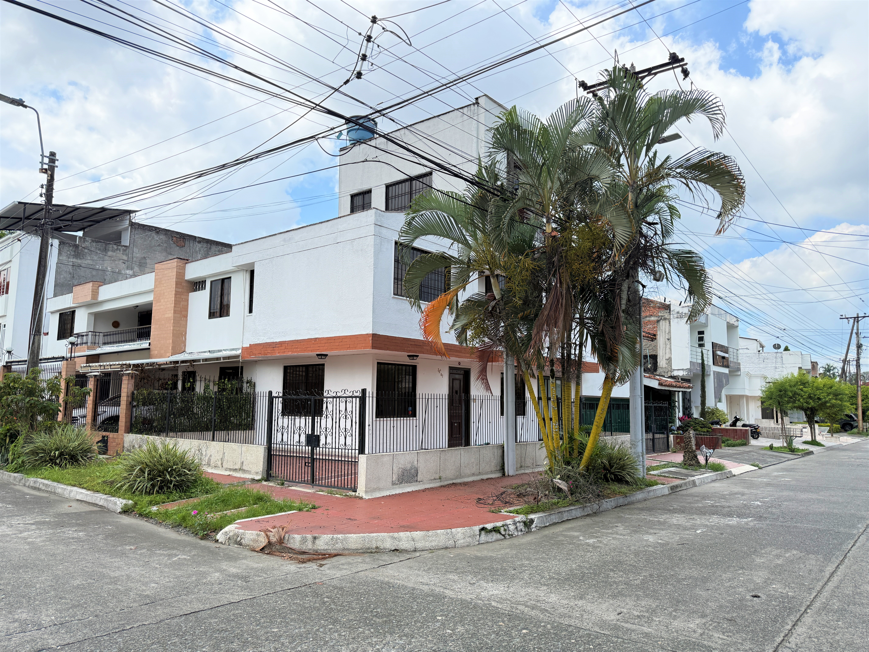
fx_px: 602
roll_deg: -0.5
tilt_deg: +7.0
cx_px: 434
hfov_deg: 71.6
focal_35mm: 24
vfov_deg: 56.8
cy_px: 326
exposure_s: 1/3425
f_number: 1.78
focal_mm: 6.76
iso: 100
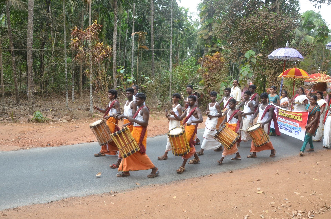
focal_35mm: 32
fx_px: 289
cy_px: 110
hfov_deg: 59.6
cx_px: 166
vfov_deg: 41.5
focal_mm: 21
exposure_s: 1/80
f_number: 8
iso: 200
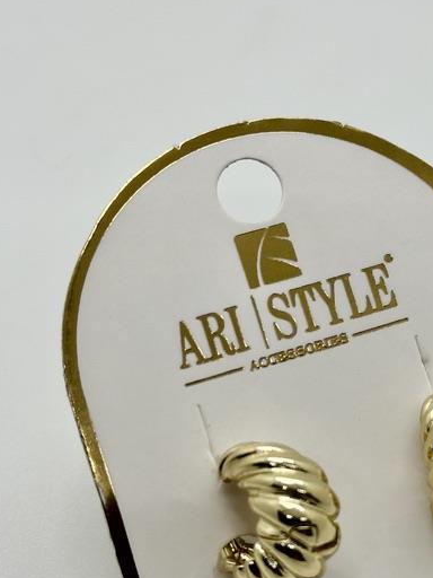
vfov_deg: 20.4
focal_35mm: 96
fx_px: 1601
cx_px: 299
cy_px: 385
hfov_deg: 15.4
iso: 64
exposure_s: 1/253
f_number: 1.78
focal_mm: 6.86
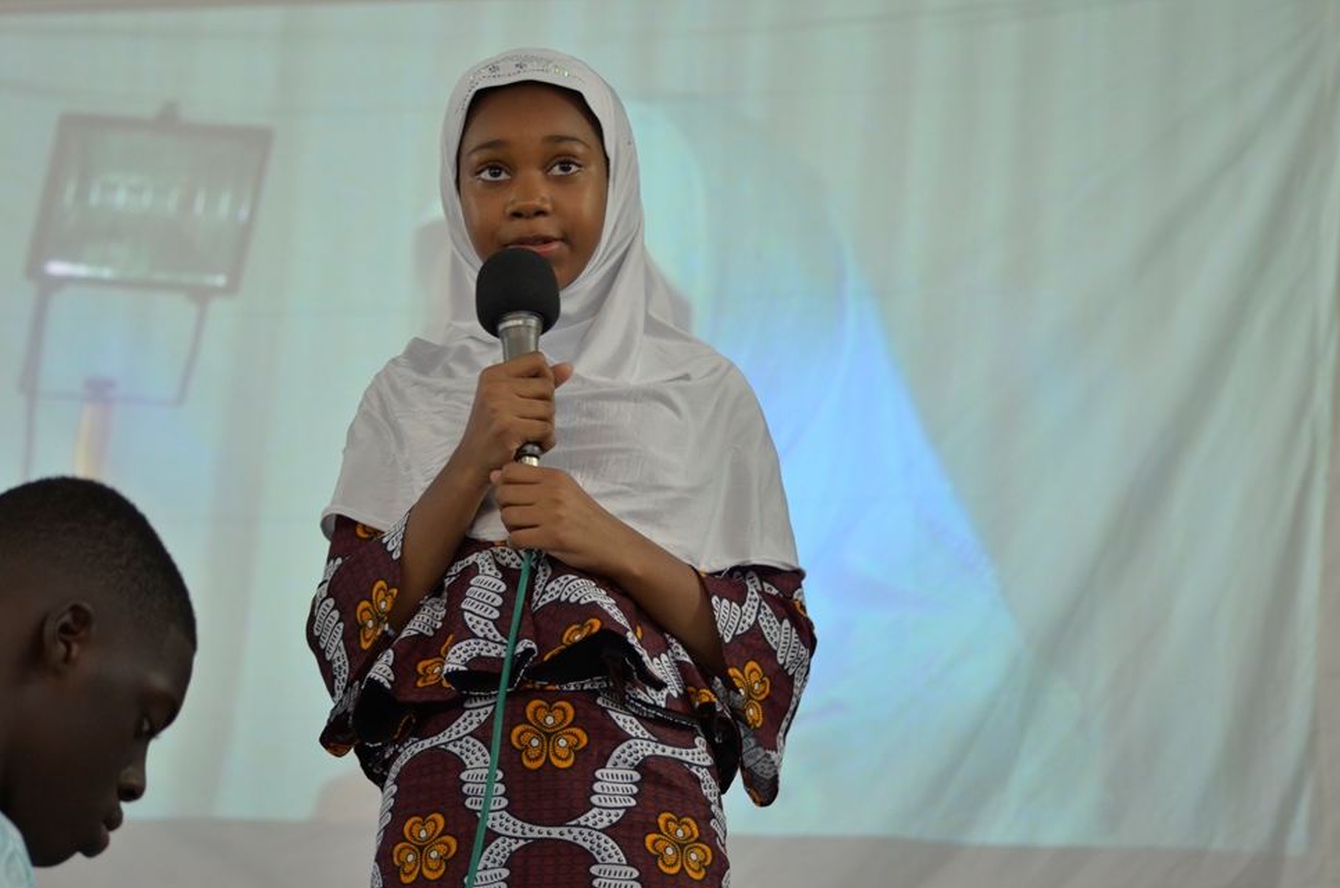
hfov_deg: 16.6
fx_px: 4606
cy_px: 447
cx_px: 688
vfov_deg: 11.0
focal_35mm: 124
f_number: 4
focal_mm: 78
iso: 640
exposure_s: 1/50
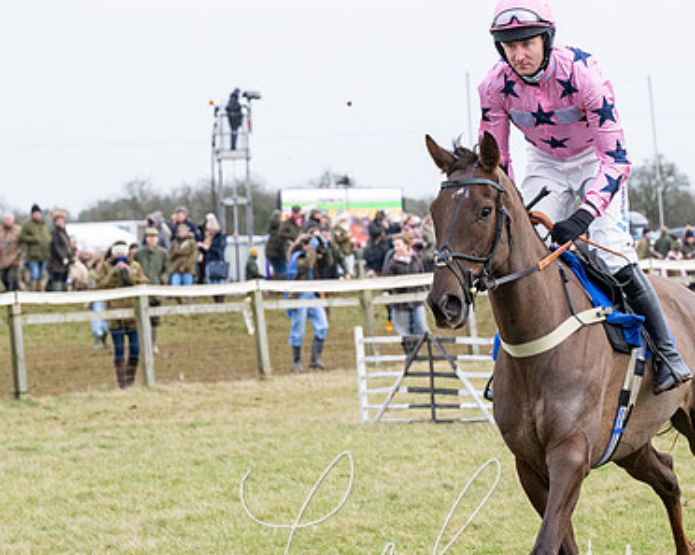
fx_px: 3926
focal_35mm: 191
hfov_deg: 10.1
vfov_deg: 8.1
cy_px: 369
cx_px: 585
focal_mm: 70
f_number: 4
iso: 800
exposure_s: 1/1600
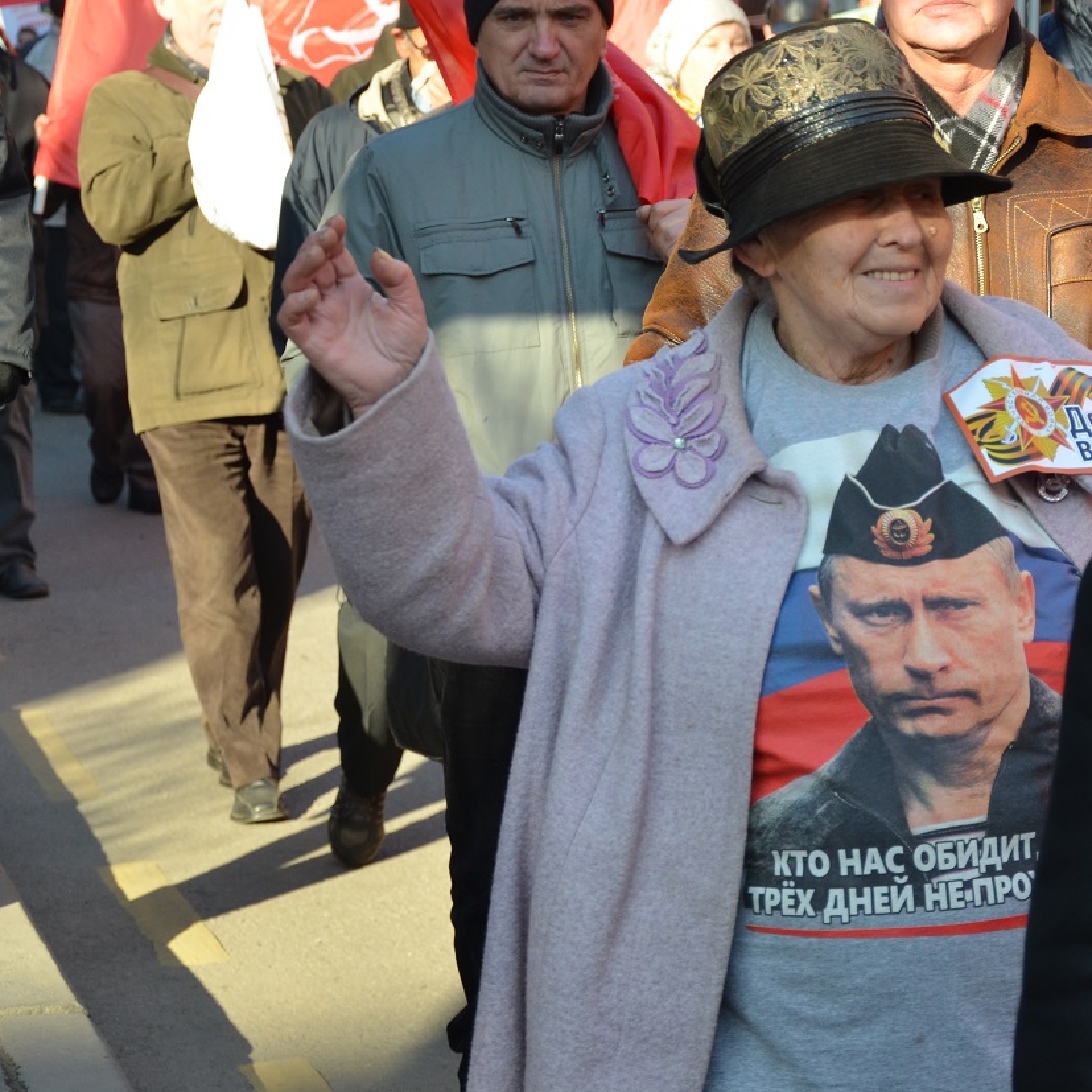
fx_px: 4711
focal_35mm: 132
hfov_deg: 13.2
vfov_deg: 13.2
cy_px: 477
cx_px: 896
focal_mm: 58
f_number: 5
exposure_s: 1/400
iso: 400
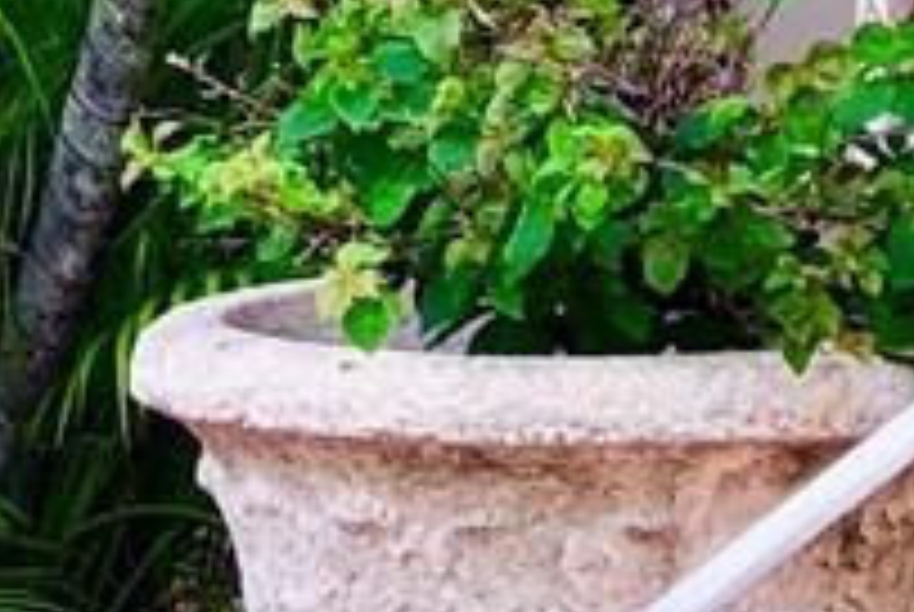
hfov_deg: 8.7
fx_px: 5822
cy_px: -981
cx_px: -621
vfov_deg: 5.7
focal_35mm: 229
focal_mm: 4
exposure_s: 1/565
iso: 20
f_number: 1.8
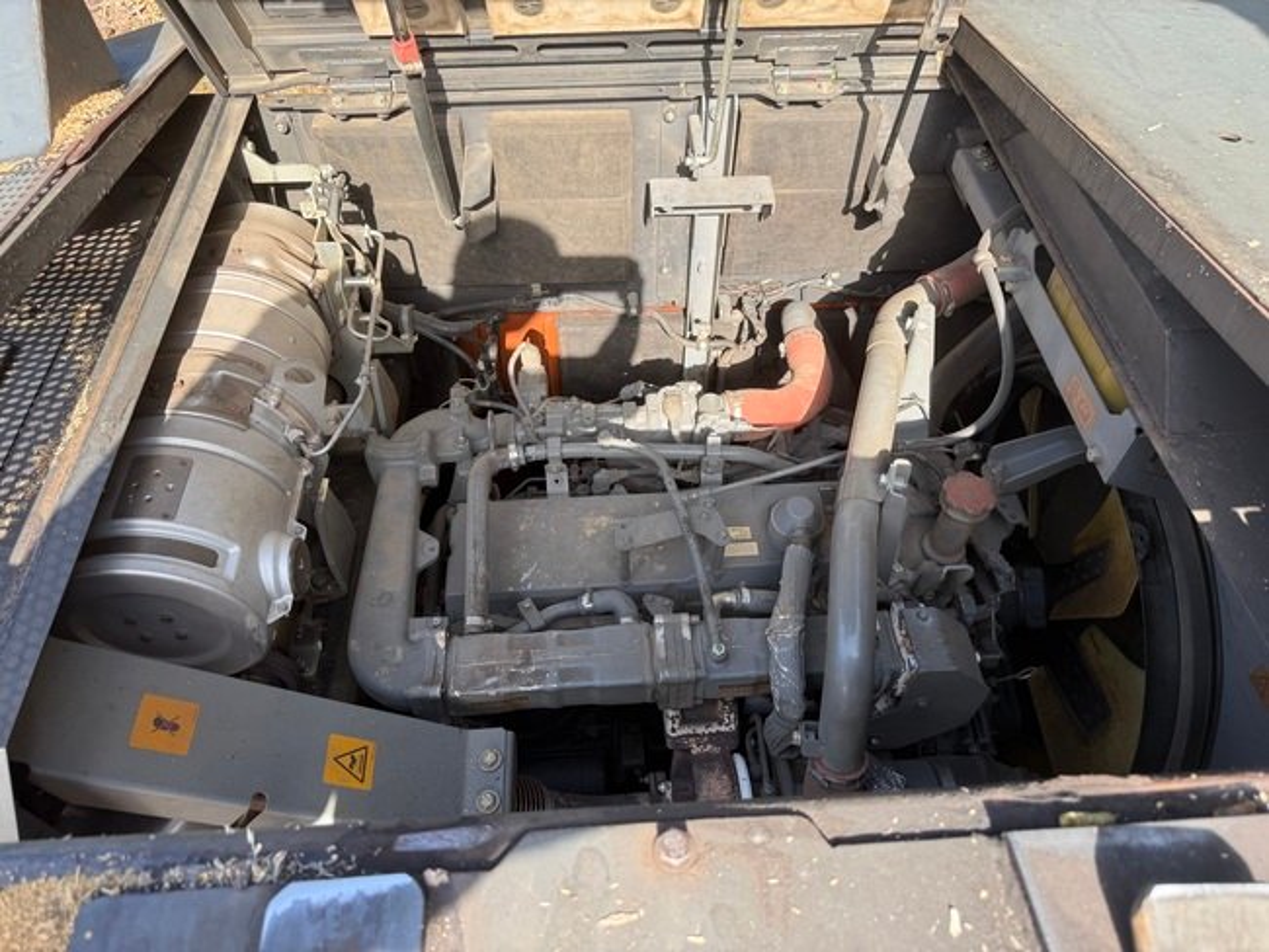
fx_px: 880
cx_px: 634
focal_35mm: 24
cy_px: 476
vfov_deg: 56.8
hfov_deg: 71.6
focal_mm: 6.76
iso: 80
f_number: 1.78
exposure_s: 1/551
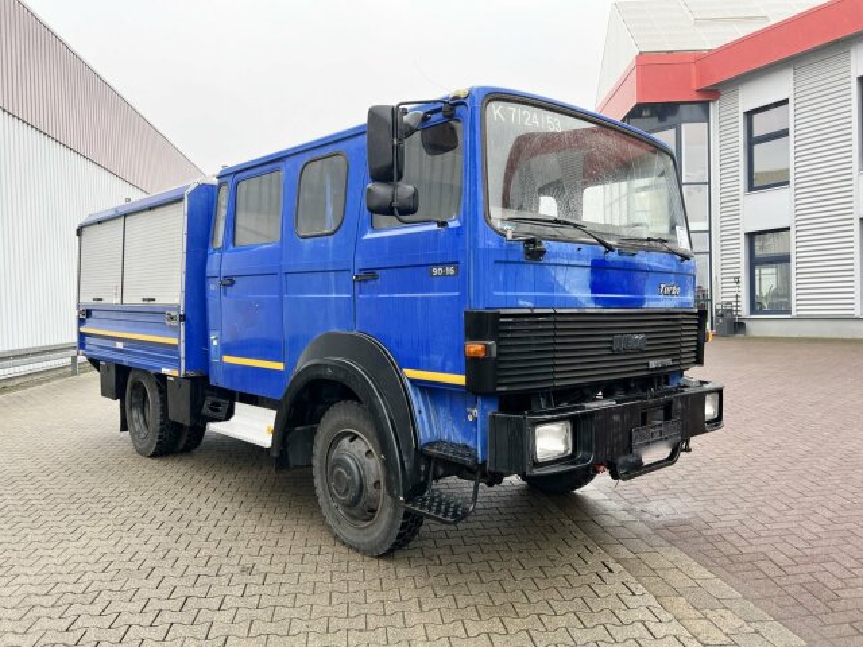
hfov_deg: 67.3
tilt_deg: -1.4
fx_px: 648
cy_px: 324
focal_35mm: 26
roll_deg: +1.5
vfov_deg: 53.1
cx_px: 432
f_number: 1.5
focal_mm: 5.7
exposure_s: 1/170
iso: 50
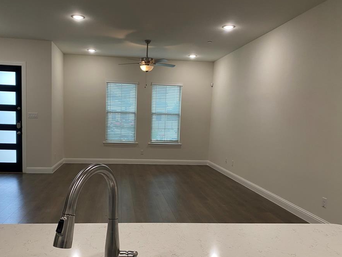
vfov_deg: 46.7
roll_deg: -1.2
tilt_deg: -6.0
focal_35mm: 30
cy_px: 144
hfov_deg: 59.8
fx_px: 297
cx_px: 152
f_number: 1.8
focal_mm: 4.25
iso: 80
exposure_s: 1/60
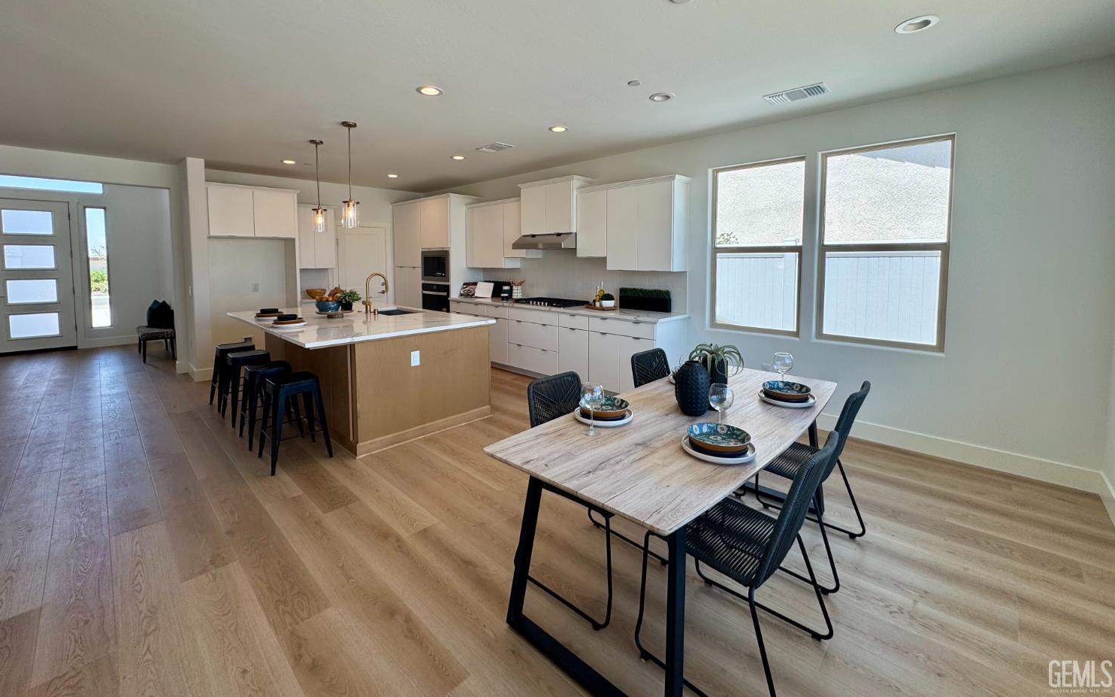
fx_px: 456
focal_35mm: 15
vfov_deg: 74.2
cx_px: 554
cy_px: 289
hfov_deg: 101.5
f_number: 2.2
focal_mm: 2.22
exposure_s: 1/173
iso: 40
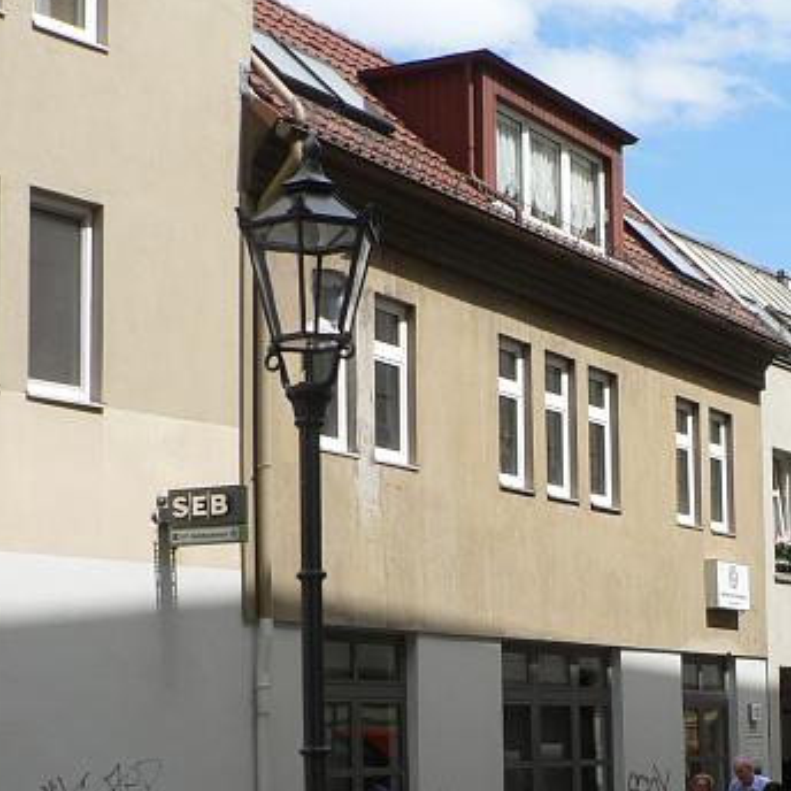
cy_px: 600
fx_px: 1913
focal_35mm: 74
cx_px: 773
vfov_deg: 23.1
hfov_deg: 22.5
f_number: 5.6
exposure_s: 1/400
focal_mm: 6
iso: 80
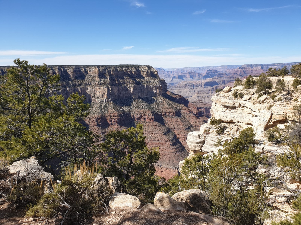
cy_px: 112
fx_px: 226
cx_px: 150
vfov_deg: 53.1
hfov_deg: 67.3
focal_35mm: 26
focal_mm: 4.3
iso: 50
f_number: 2.4
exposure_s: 1/1383
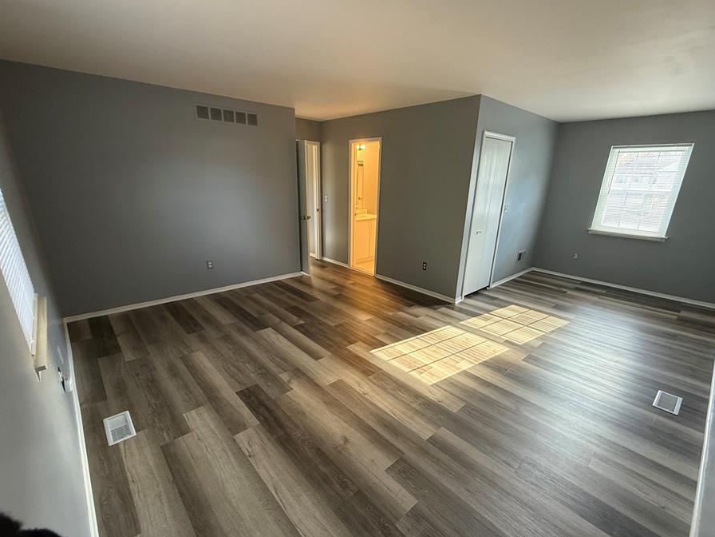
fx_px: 330
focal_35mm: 16
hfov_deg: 94.5
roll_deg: -1.3
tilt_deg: -17.9
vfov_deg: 78.0
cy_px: 286
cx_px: 365
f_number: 2.2
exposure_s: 1/60
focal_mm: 2.22
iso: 250
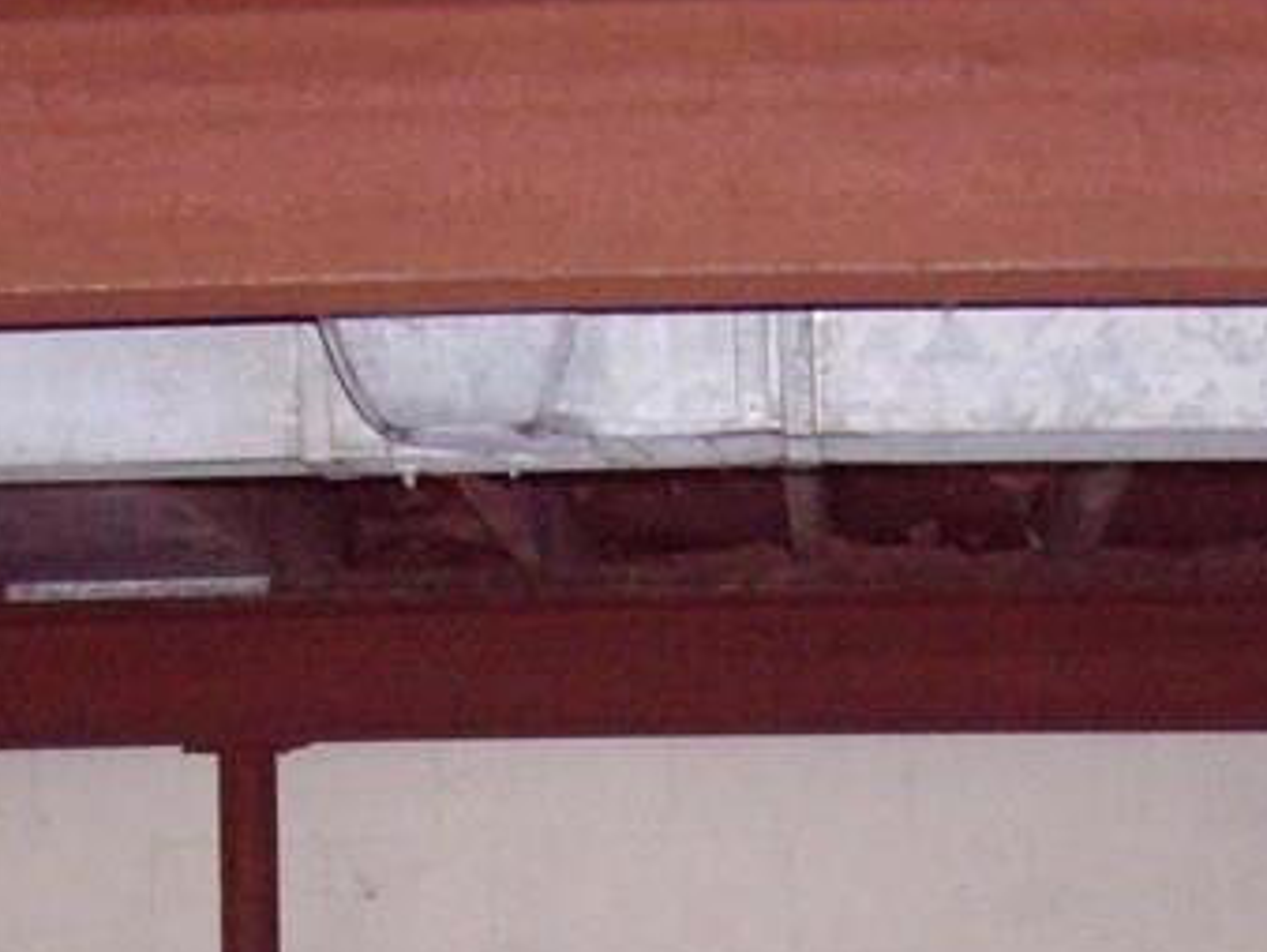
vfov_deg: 12.4
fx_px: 4212
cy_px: 1334
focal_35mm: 115
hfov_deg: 17.1
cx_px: 570
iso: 400
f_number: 2.7
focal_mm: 6.2
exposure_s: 1/40
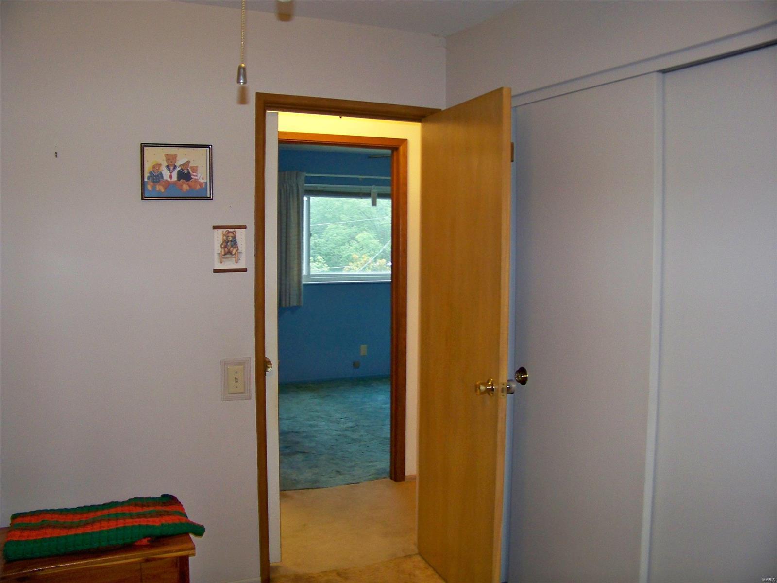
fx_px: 741
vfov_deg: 42.9
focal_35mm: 33
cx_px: 388
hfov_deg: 55.4
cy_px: 292
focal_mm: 5.85
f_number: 2.8
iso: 200
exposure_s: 1/30
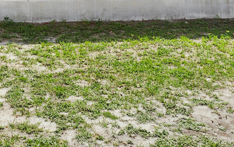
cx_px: -18
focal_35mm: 74
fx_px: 472
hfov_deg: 25.9
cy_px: -81
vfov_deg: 16.0
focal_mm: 14
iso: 100
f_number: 8
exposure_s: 1/100
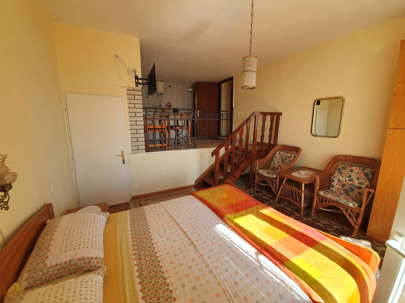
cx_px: 202
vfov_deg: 89.9
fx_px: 152
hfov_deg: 106.2
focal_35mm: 13
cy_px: 152
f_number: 2.2
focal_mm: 1.8
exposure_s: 1/120
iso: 50
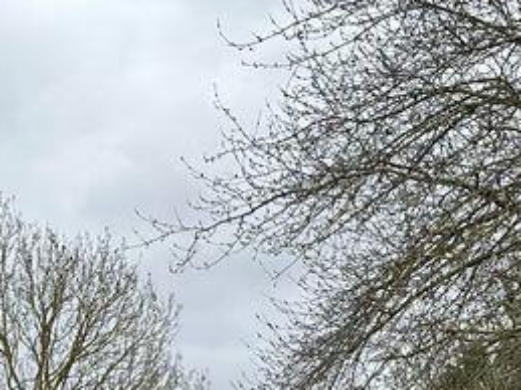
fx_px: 1429
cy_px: 653
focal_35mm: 95
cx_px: 473
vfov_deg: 14.1
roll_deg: +0.8
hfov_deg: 20.2
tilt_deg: -0.6
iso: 80
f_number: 1.78
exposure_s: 1/1692
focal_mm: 6.86
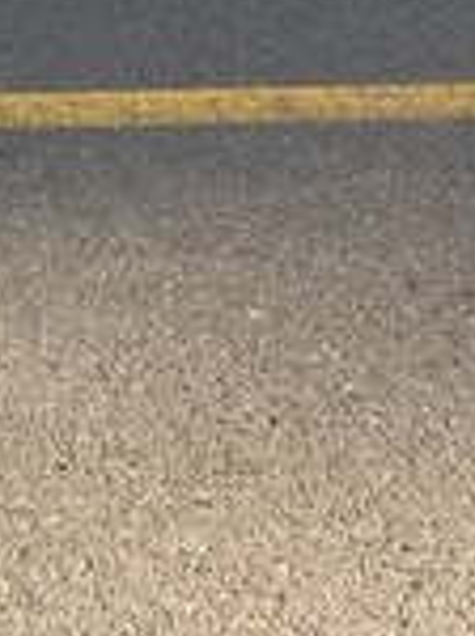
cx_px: 225
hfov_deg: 15.4
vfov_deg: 18.5
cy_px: -271
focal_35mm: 96
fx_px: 1761
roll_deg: +0.9
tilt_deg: -11.9
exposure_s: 1/476
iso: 32
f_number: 2.2
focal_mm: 4.15
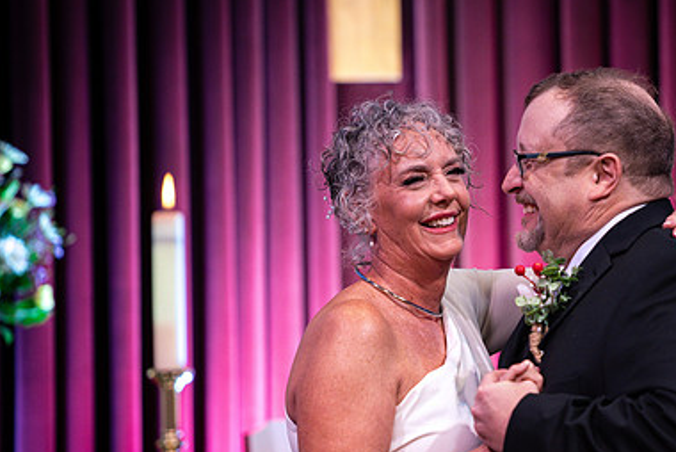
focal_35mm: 267
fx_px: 5017
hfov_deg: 7.7
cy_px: 295
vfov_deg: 5.2
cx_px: 482
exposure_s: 1/200
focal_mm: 175
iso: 800
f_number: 2.8
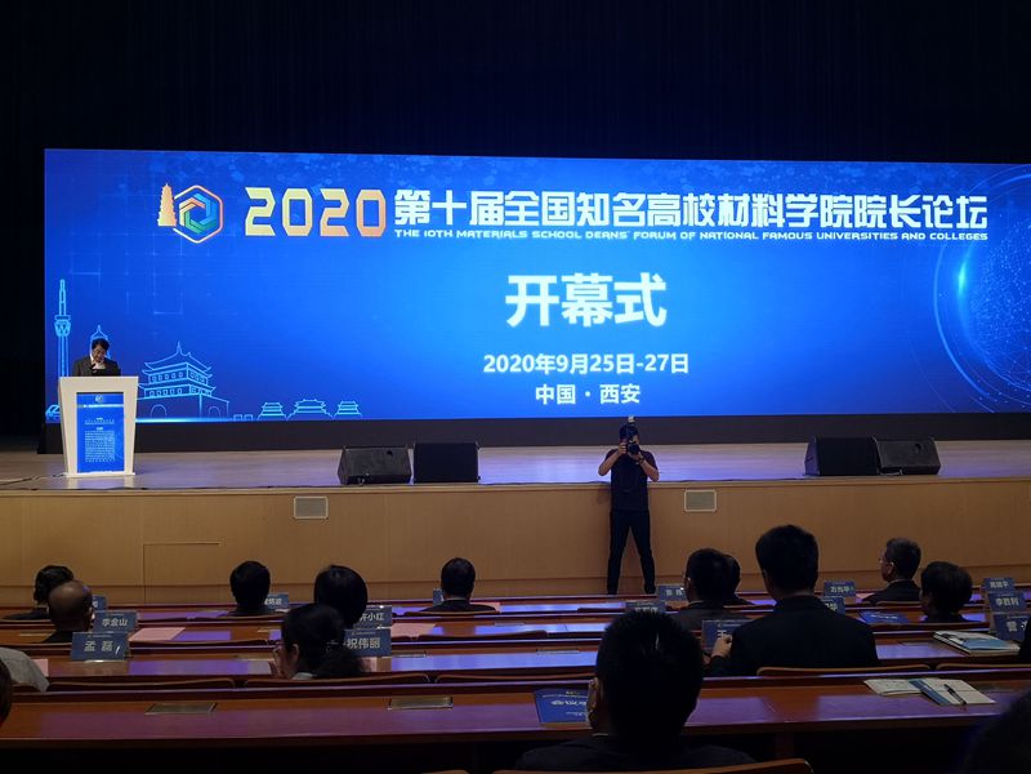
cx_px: 516
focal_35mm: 38
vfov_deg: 37.7
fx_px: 1132
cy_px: 387
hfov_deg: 49.0
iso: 80
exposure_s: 1/50
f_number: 1.6
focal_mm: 3.95
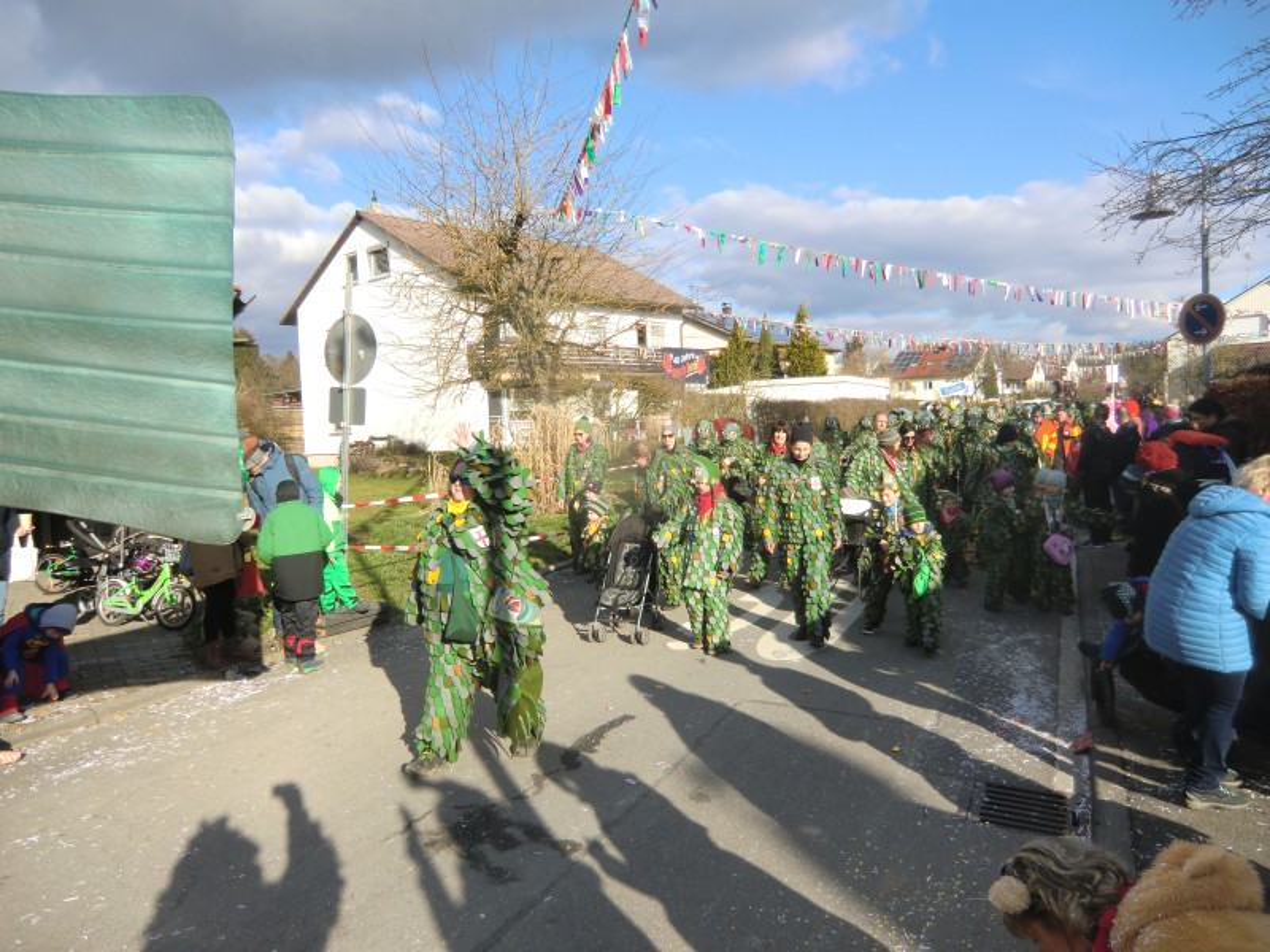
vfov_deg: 56.8
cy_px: 476
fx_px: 881
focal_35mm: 24
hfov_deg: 71.6
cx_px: 635
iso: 64
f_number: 3.2
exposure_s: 1/500
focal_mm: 4.3
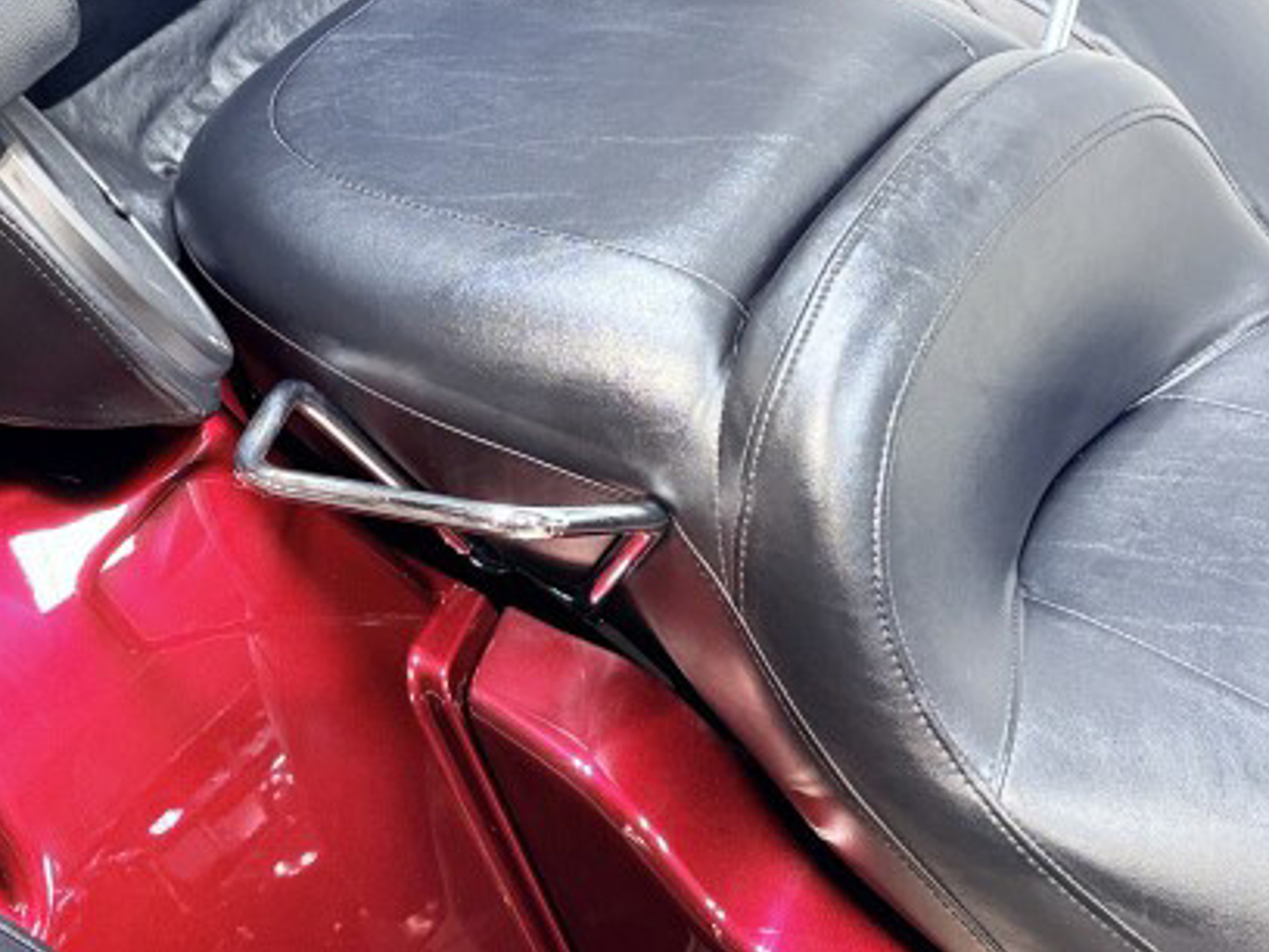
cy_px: 280
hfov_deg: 28.5
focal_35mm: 68
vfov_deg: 21.5
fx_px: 2493
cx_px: 512
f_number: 1.6
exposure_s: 1/120
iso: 125
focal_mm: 5.96
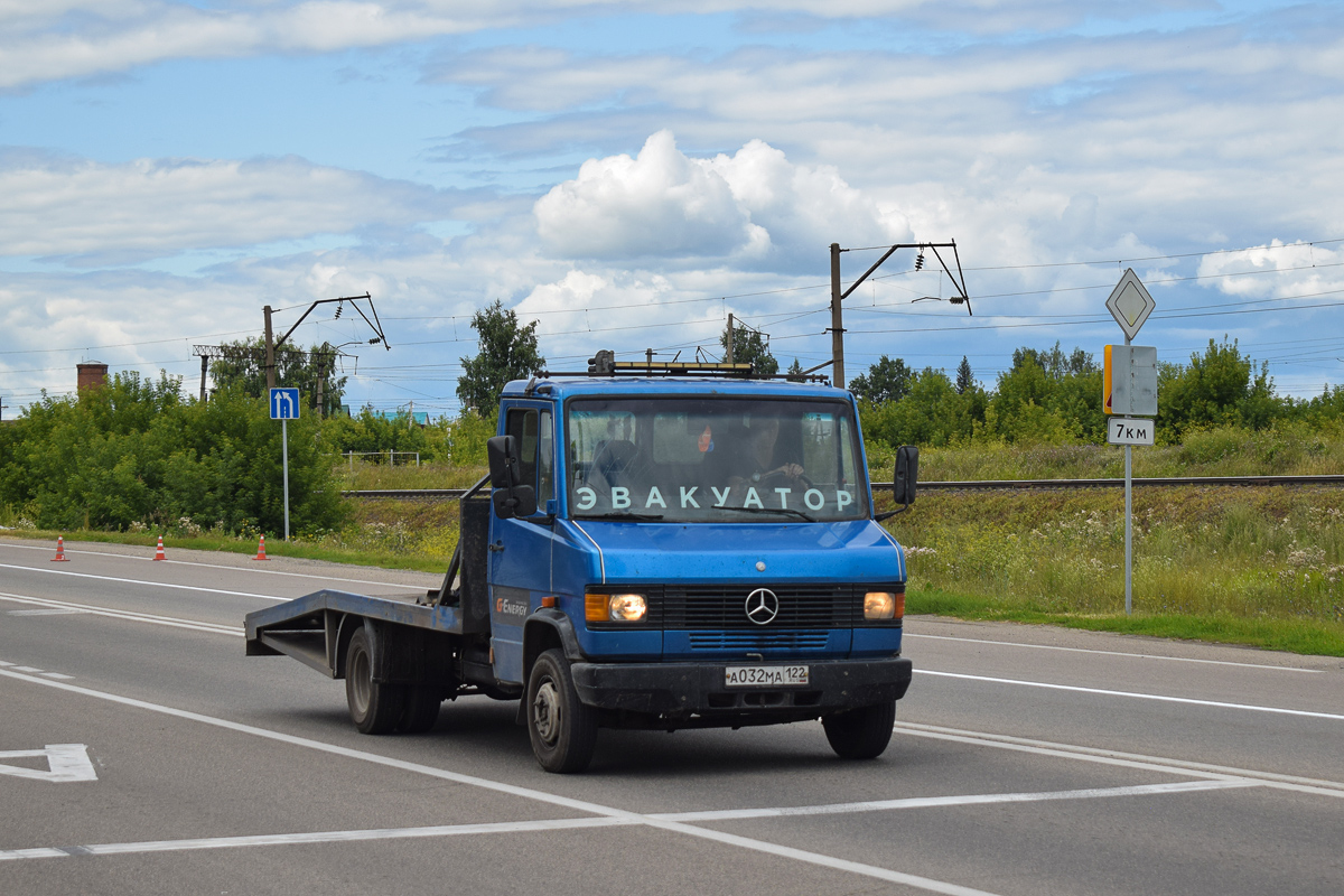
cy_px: 448
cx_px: 672
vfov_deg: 17.5
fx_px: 2912
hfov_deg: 26.0
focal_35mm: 78
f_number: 6.3
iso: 200
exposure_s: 1/800
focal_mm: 52
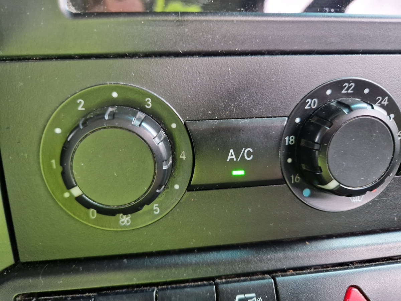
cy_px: 150
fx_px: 266
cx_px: 200
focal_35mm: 23
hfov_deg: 73.9
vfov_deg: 58.9
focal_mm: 5.4
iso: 640
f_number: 1.8
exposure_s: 1/33
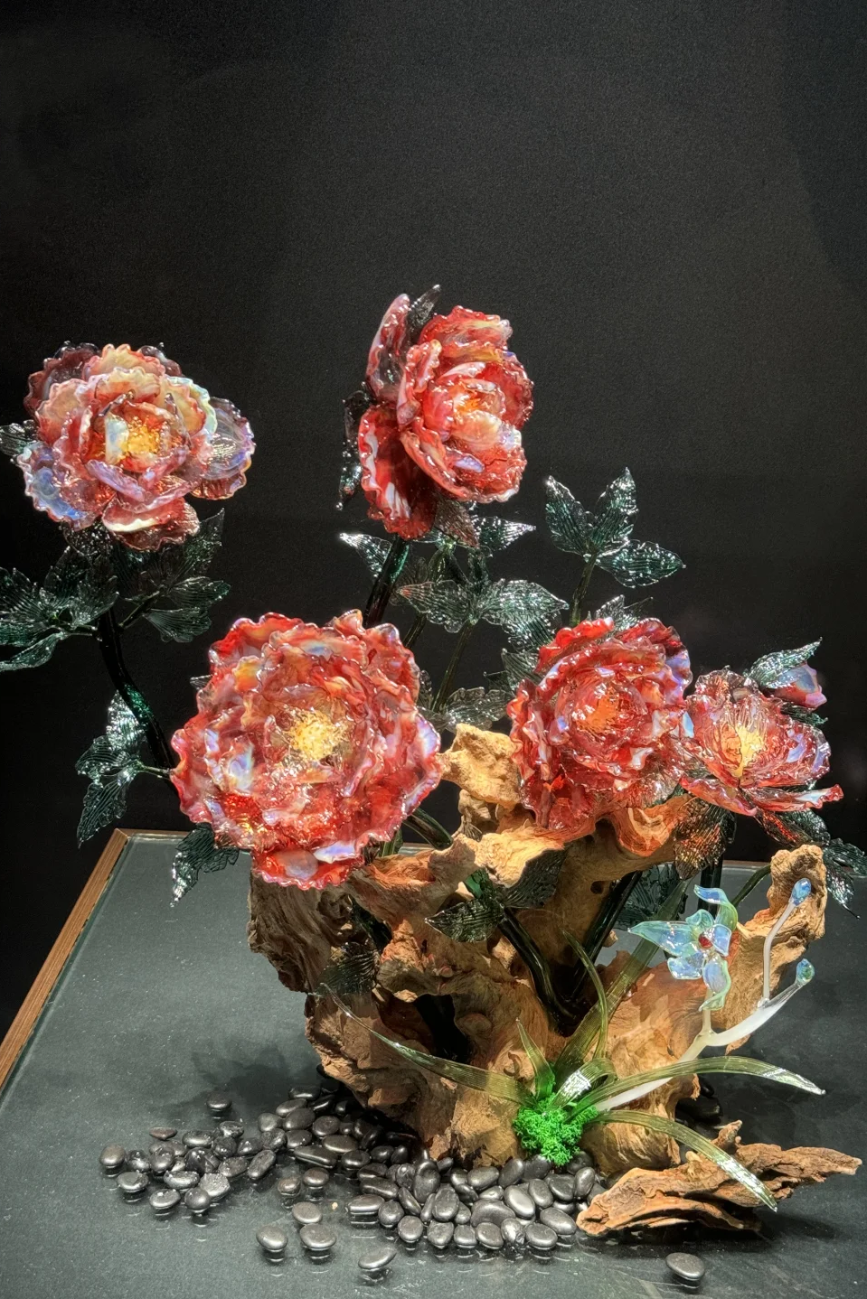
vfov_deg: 39.6
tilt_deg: -23.5
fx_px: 1806
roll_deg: -0.2
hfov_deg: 27.0
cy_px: 650
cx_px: 475
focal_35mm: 50
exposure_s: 1/40
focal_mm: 6.76
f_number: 1.78
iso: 400
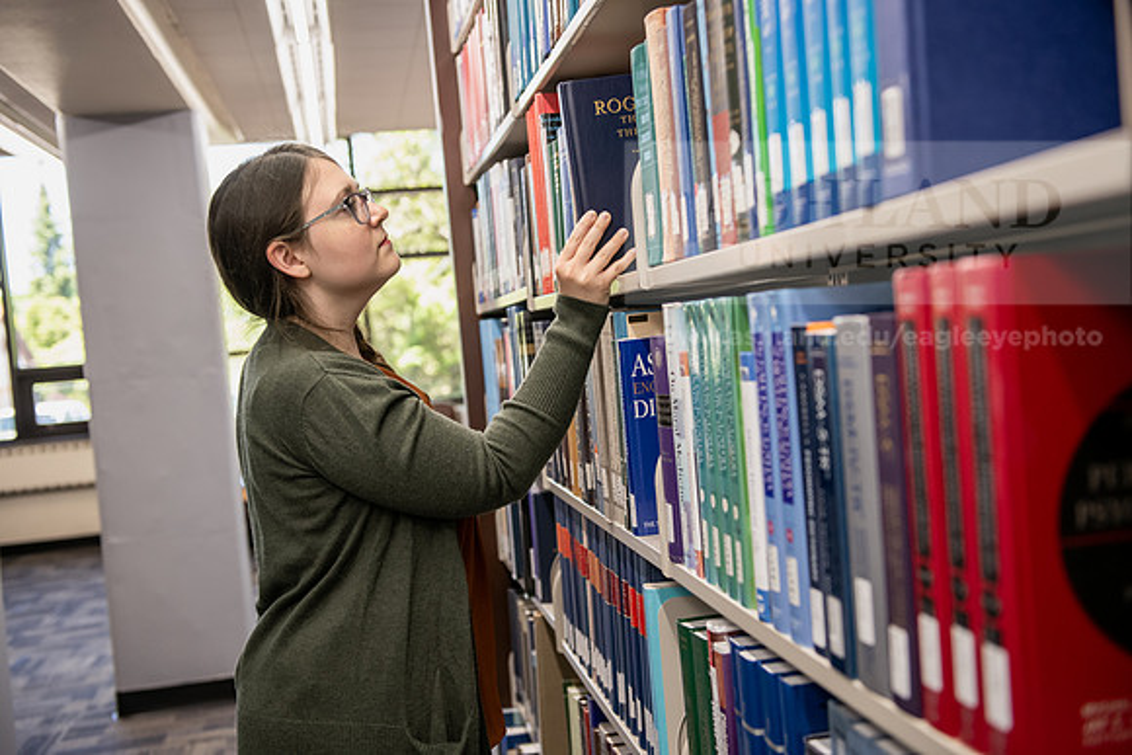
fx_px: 1258
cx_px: 566
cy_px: 378
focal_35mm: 40
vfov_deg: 33.4
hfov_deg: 48.4
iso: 1000
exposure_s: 1/200
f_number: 3.2
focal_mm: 40
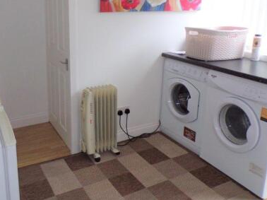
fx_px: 285
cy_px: 63
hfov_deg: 49.6
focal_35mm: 37
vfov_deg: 38.1
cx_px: 99
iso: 177
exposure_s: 1/34
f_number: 3
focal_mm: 4.3
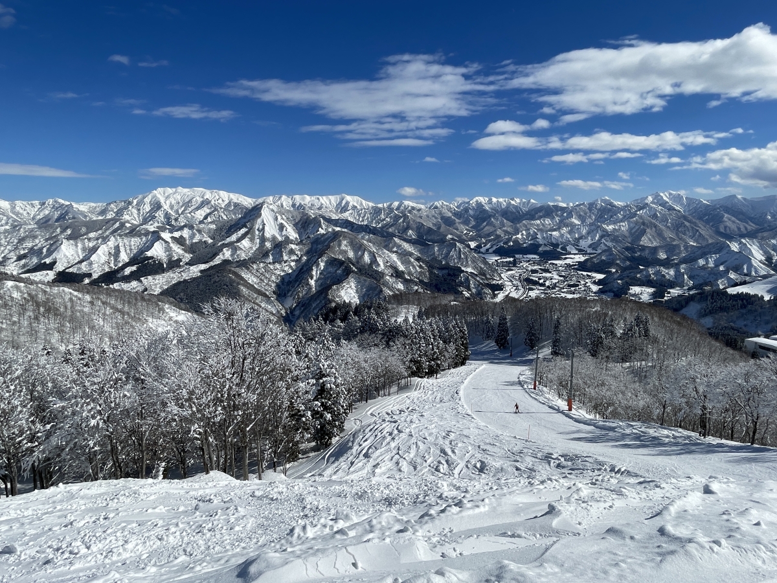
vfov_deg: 89.9
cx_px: 388
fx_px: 292
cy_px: 292
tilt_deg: -9.1
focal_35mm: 13
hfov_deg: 106.2
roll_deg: -0.3
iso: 25
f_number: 2.4
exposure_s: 1/3425
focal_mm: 1.54
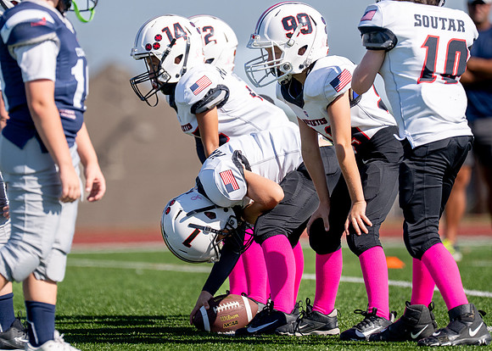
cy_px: 162
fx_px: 5121
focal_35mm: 367
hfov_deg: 5.5
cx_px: 221
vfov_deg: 3.9
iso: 160
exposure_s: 1/4000
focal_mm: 200
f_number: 2.8
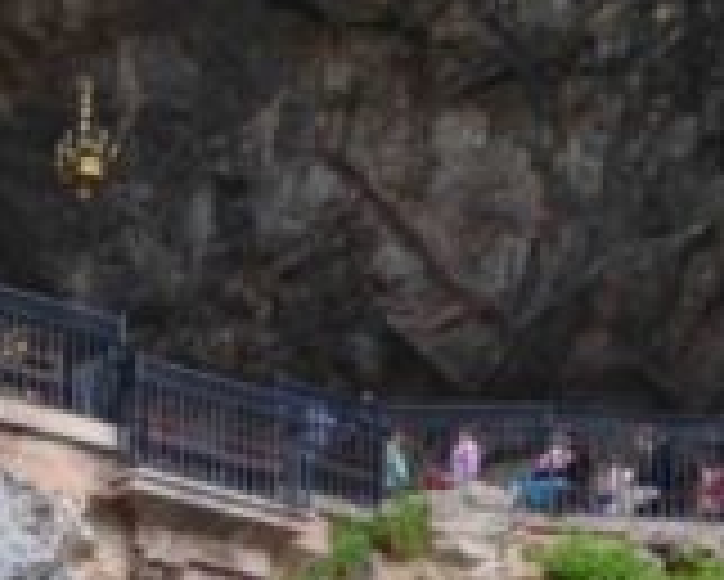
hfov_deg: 7.0
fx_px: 5918
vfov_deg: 5.6
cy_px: 607
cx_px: 202
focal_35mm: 276
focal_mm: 42
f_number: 8
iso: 400
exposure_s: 1/60
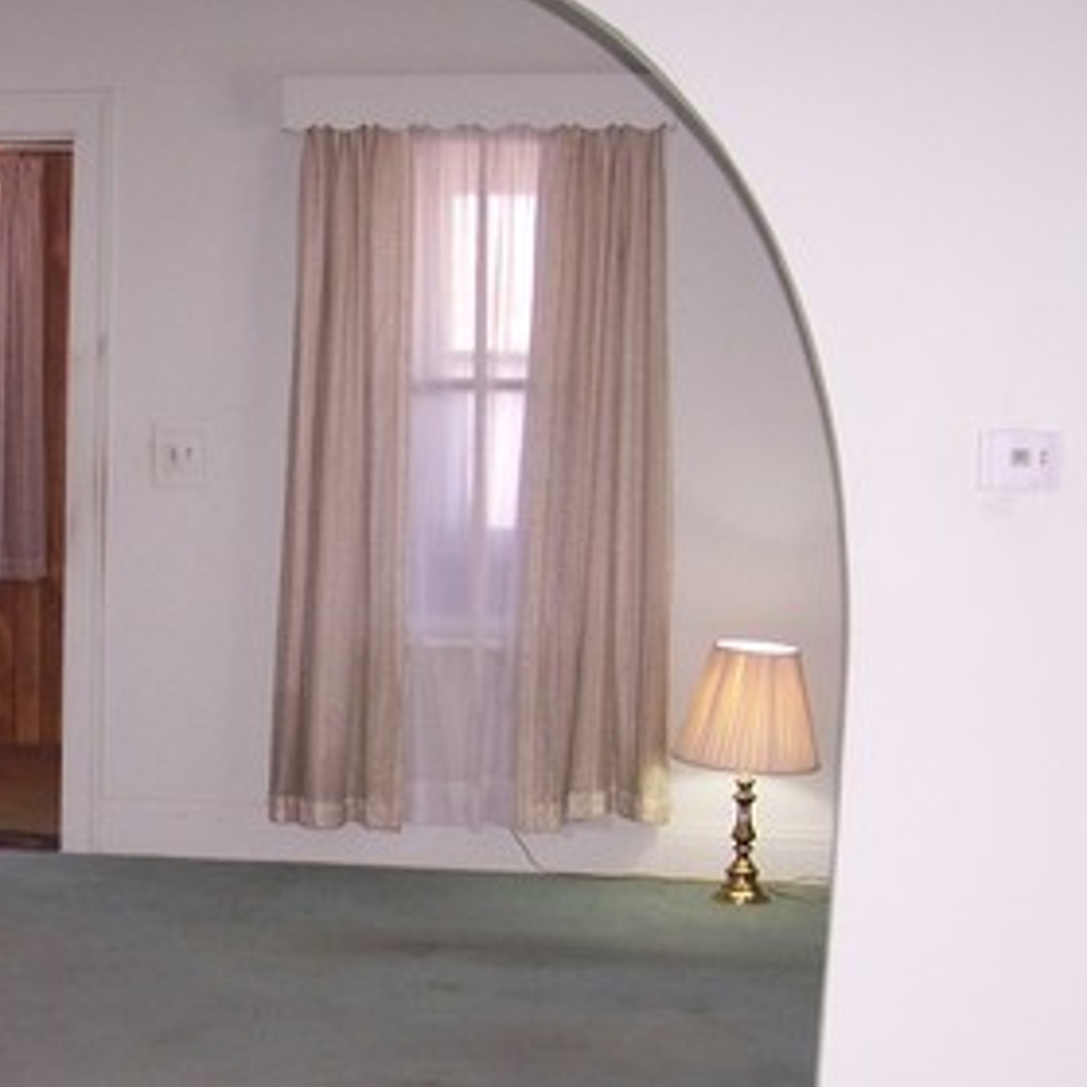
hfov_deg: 22.0
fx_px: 2736
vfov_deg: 22.2
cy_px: 853
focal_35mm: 77
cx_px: 125
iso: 140
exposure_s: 1/60
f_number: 2.8
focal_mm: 6.3
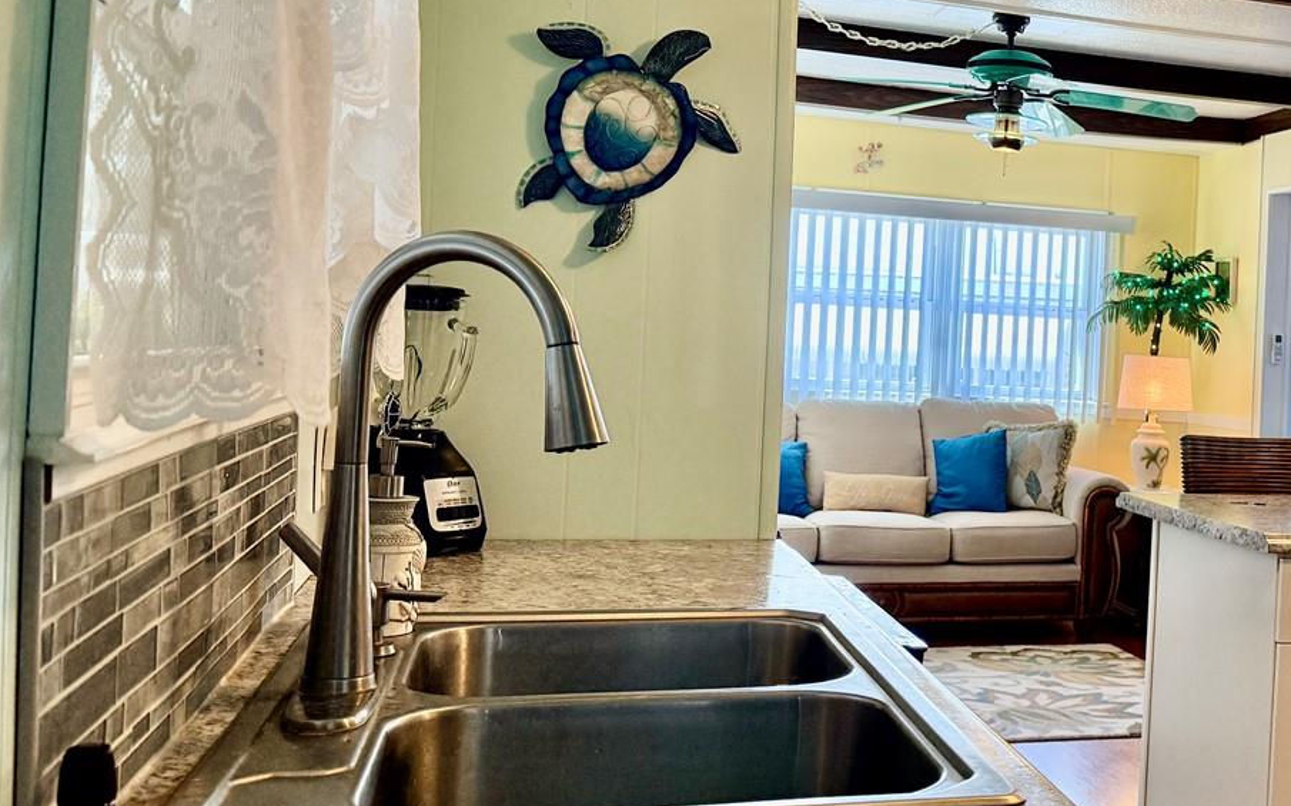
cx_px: 1131
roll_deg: -2.8
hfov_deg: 41.3
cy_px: 322
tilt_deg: +0.8
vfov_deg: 28.5
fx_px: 1583
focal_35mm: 45
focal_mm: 6.76
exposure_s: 1/197
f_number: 1.78
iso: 200
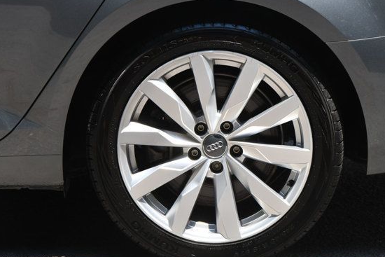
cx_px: 209
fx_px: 1829
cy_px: 135
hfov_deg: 12.0
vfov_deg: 8.0
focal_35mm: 171
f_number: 8
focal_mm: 98
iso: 180
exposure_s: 1/250
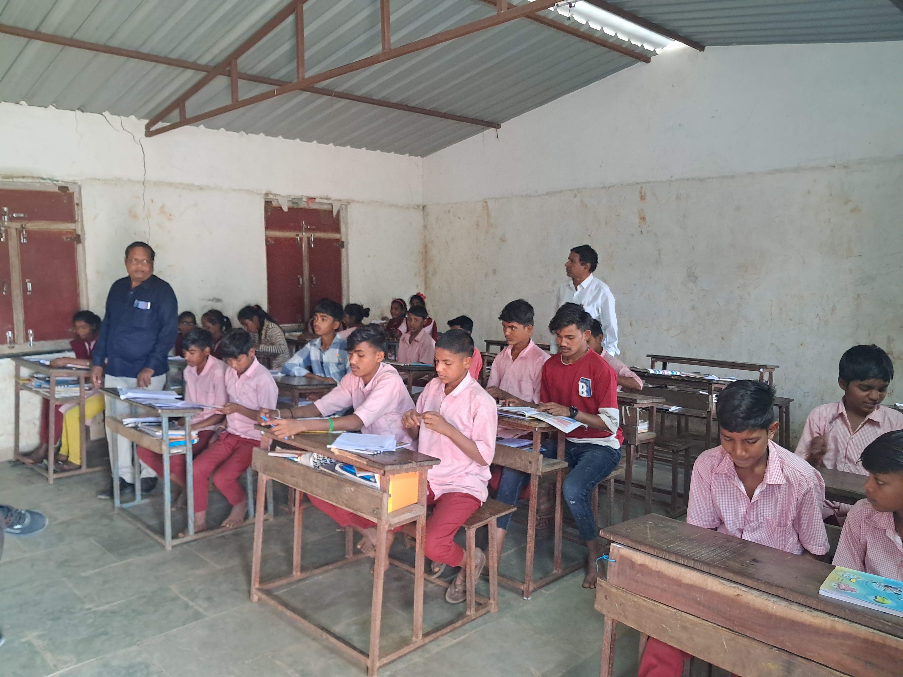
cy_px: 338
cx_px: 452
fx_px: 704
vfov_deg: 51.4
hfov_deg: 65.3
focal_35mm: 27
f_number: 1.8
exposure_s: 1/25
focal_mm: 4
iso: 640
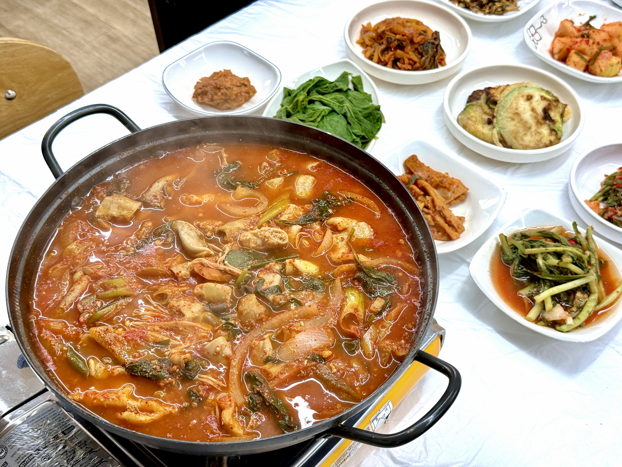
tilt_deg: -49.0
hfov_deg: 39.7
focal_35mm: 48
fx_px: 862
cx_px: 311
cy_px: 234
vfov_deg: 30.3
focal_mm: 6.76
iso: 100
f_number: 1.78
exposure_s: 1/120
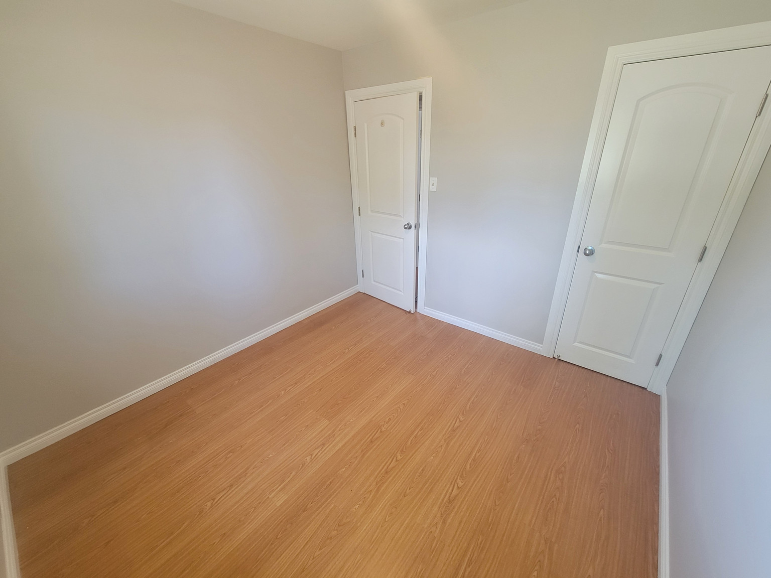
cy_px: 289
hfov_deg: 106.2
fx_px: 290
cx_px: 386
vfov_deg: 89.9
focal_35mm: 13
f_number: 2.2
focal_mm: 2.2
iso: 250
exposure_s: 1/60
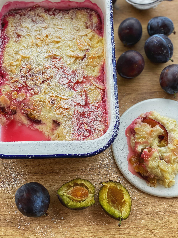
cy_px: 119
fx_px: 357
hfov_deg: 28.0
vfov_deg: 36.8
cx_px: 89
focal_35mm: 52
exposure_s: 1/361
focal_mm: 6
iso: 20
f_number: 2
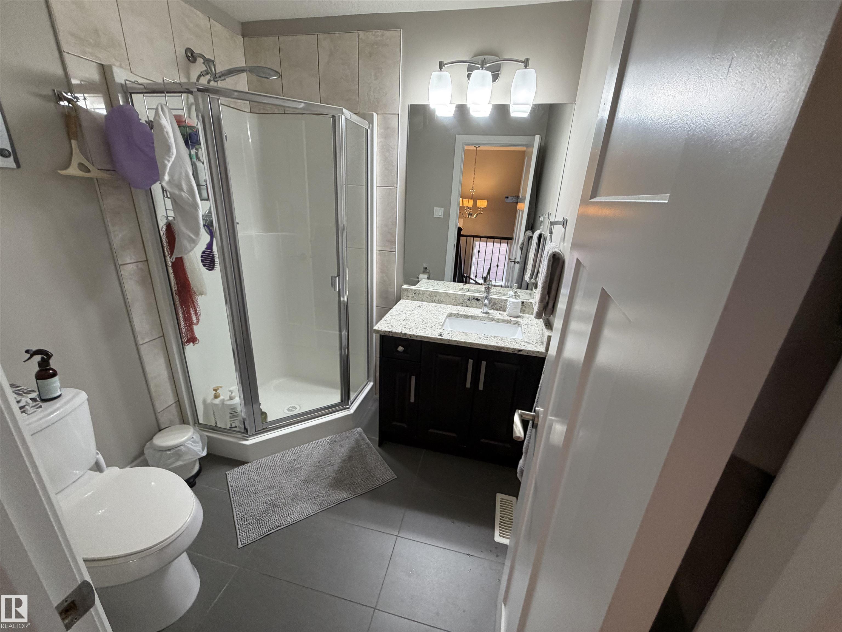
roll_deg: -2.6
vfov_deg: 85.7
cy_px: 316
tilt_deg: -17.0
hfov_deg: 102.1
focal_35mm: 14
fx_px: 341
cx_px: 421
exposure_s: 1/60
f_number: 2.2
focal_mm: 2.22
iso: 200
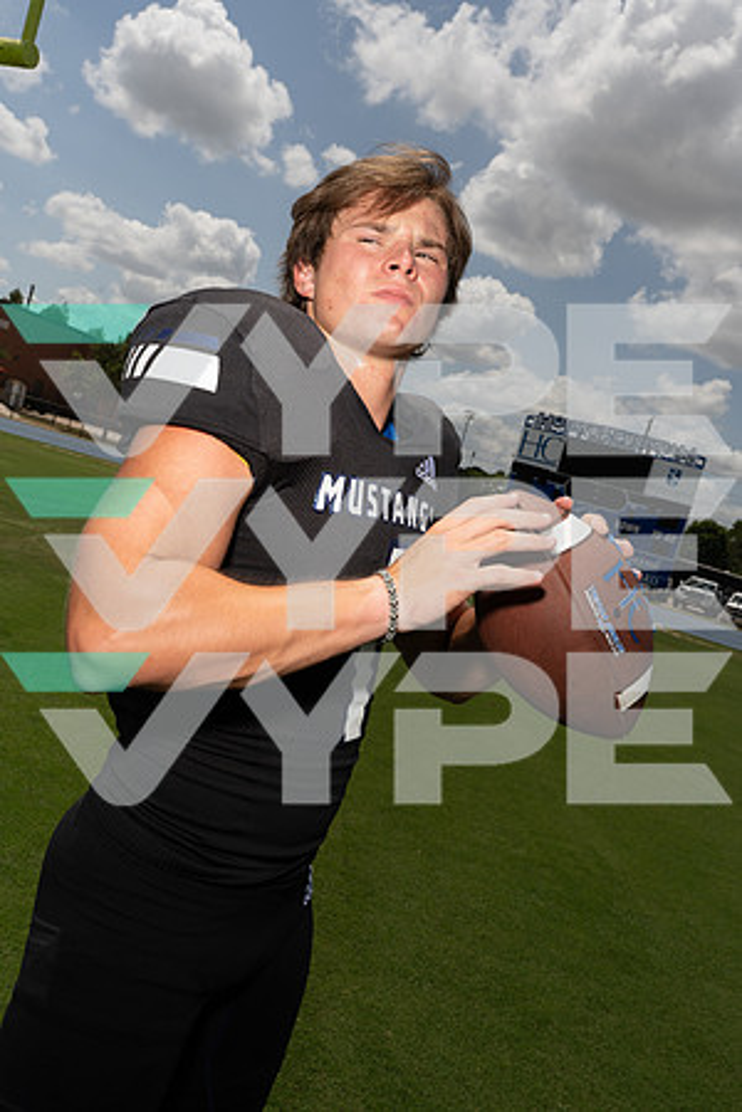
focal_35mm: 32
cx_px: 371
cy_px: 556
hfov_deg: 41.1
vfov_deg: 58.7
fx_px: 989
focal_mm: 32
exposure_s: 1/250
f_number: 13
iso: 100
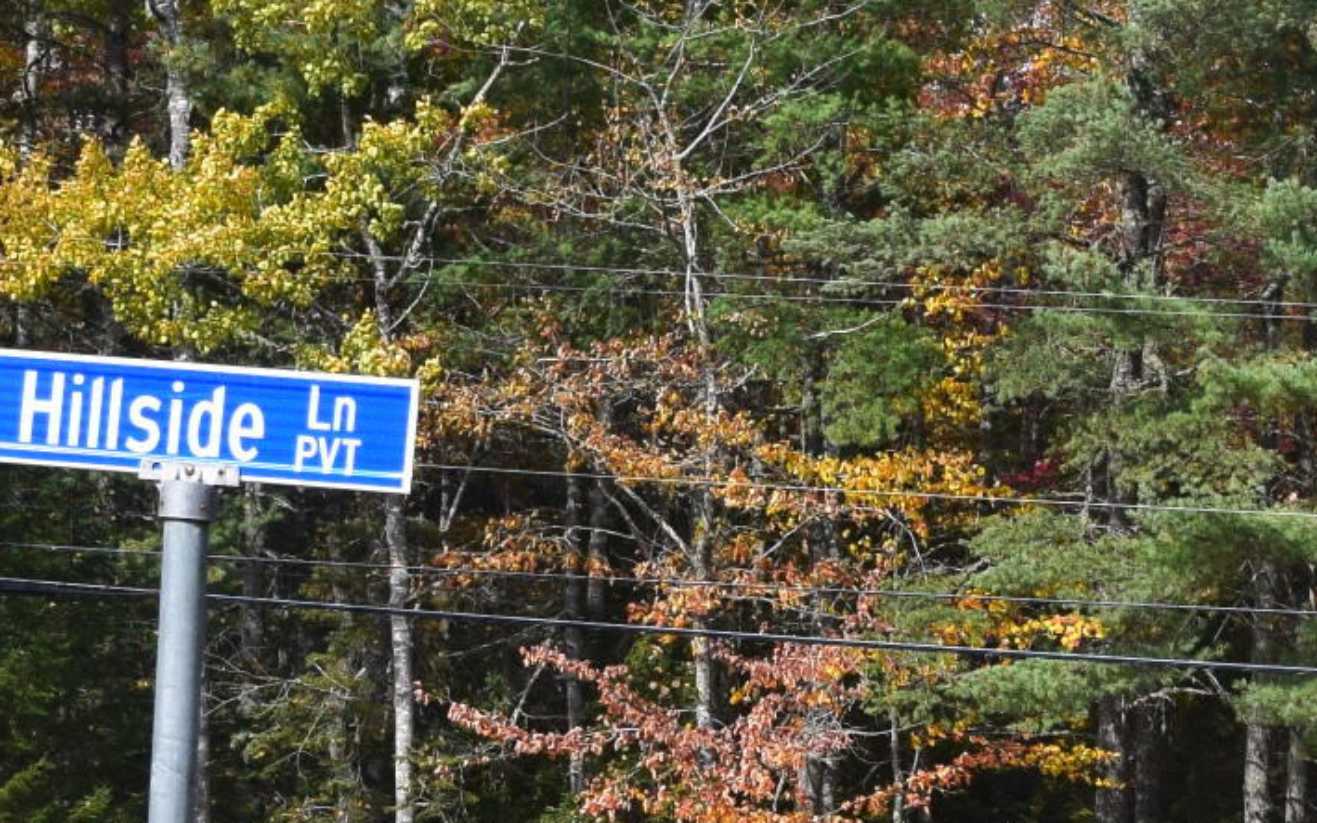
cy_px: 583
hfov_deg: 9.5
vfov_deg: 6.0
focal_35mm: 220
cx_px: 1367
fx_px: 7896
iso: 400
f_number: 11
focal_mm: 34
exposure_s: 1/500
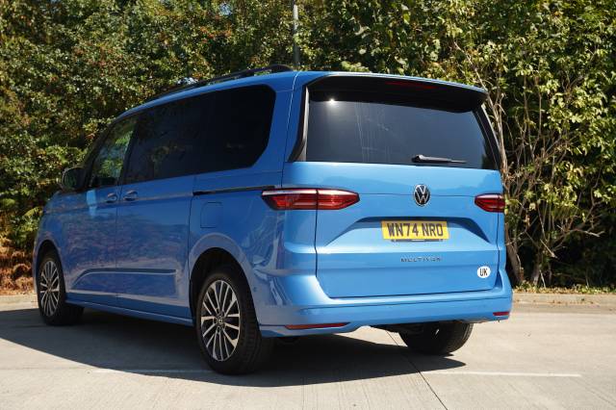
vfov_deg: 25.6
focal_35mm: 53
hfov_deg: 37.7
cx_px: 308
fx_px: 901
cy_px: 205
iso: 100
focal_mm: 52.7
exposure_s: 1/200
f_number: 4.5
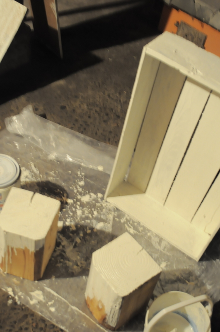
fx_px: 441
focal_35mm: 48
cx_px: 110
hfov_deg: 28.0
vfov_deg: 41.2
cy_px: 166
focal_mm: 32
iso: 1600
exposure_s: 1/2
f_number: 4.8
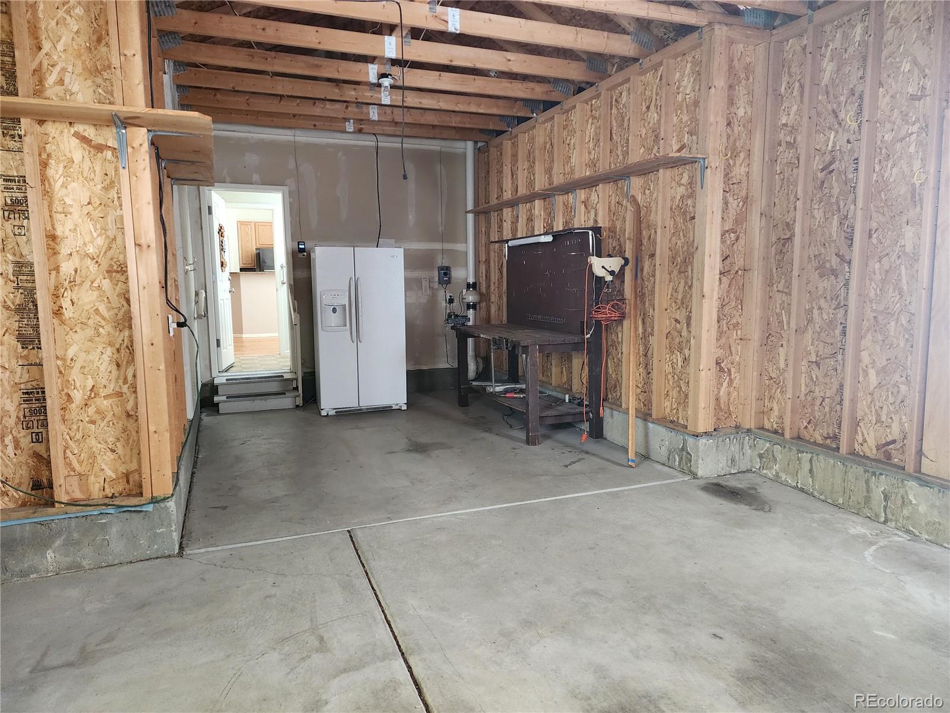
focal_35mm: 23
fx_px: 631
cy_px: 356
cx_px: 475
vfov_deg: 58.9
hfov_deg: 73.9
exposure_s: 1/120
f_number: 1.8
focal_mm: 6.4
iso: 800
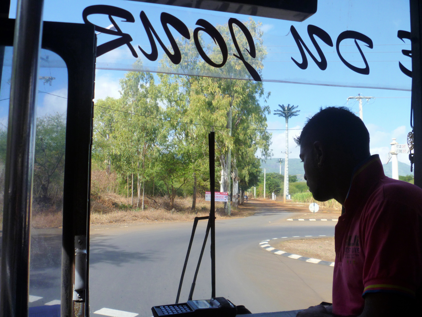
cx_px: 211
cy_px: 158
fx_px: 427
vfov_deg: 40.7
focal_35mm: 35
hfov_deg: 52.6
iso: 100
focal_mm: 6.3
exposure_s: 1/250
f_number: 4.5
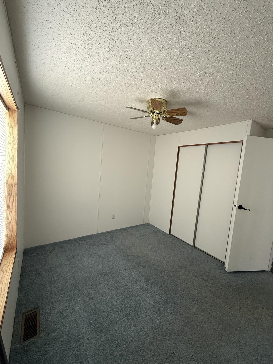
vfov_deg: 102.1
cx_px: 136
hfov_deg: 85.7
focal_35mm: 14
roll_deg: -4.5
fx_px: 147
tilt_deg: -3.8
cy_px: 182
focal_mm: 2.22
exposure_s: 1/60
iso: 200
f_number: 2.2
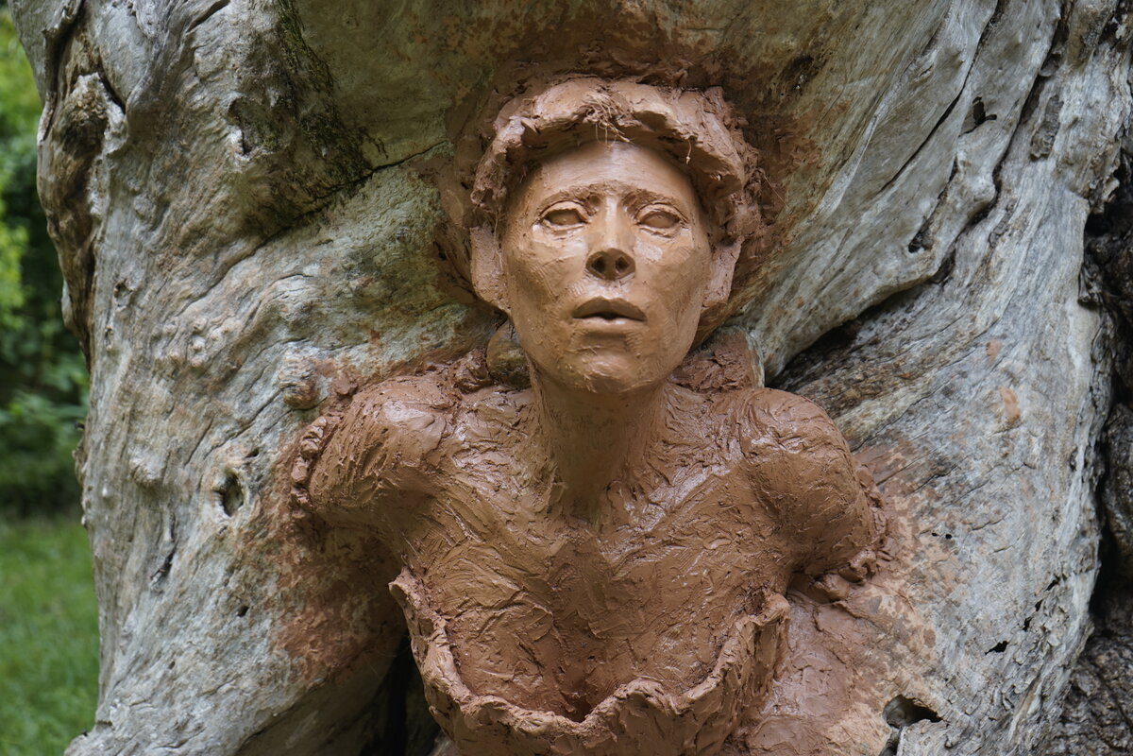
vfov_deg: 20.3
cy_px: 378
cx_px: 566
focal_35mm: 67
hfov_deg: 30.1
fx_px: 2108
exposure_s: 1/160
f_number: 5.6
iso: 500
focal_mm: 67
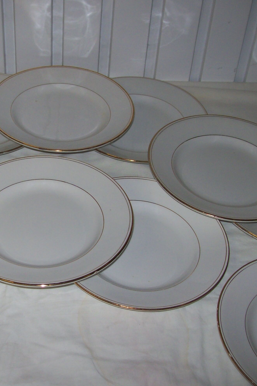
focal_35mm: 54
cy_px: 197
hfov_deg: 24.5
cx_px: 37
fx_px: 578
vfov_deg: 36.9
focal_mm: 6
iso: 80
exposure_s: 1/64
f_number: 2.7
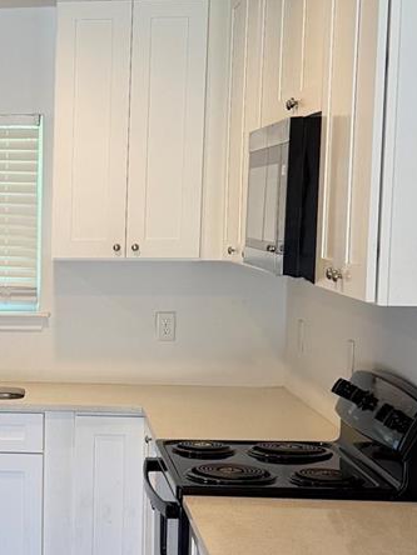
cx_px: -89
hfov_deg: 17.0
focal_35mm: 83
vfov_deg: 23.5
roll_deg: +0.4
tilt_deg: -6.7
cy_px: 358
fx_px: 1333
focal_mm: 6.76
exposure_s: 1/120
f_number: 1.78
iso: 125
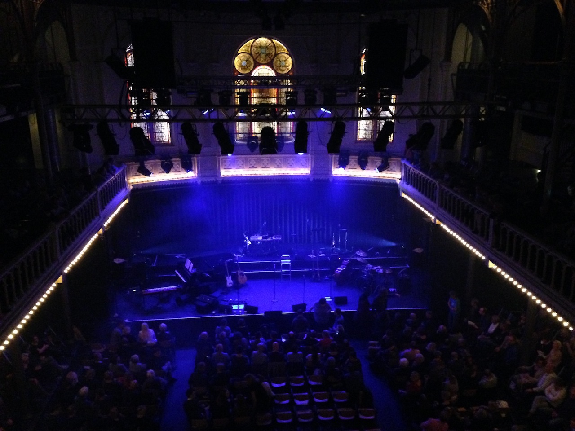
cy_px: 216
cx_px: 288
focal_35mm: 33
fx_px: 548
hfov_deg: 55.4
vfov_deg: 42.9
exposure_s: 1/15
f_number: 2.4
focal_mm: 4.12
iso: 800
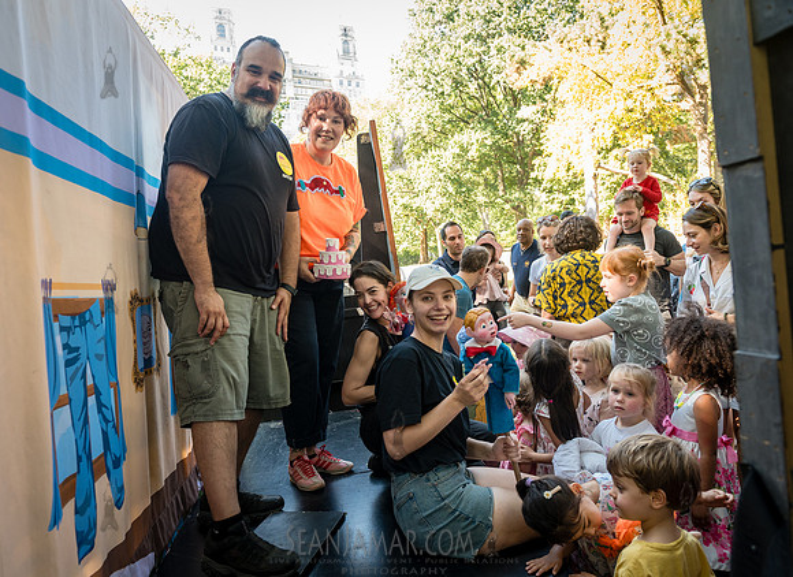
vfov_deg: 53.1
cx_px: 359
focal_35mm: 25
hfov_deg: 68.8
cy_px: 288
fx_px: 578
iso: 1000
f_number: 4.5
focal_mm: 24
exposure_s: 1/160
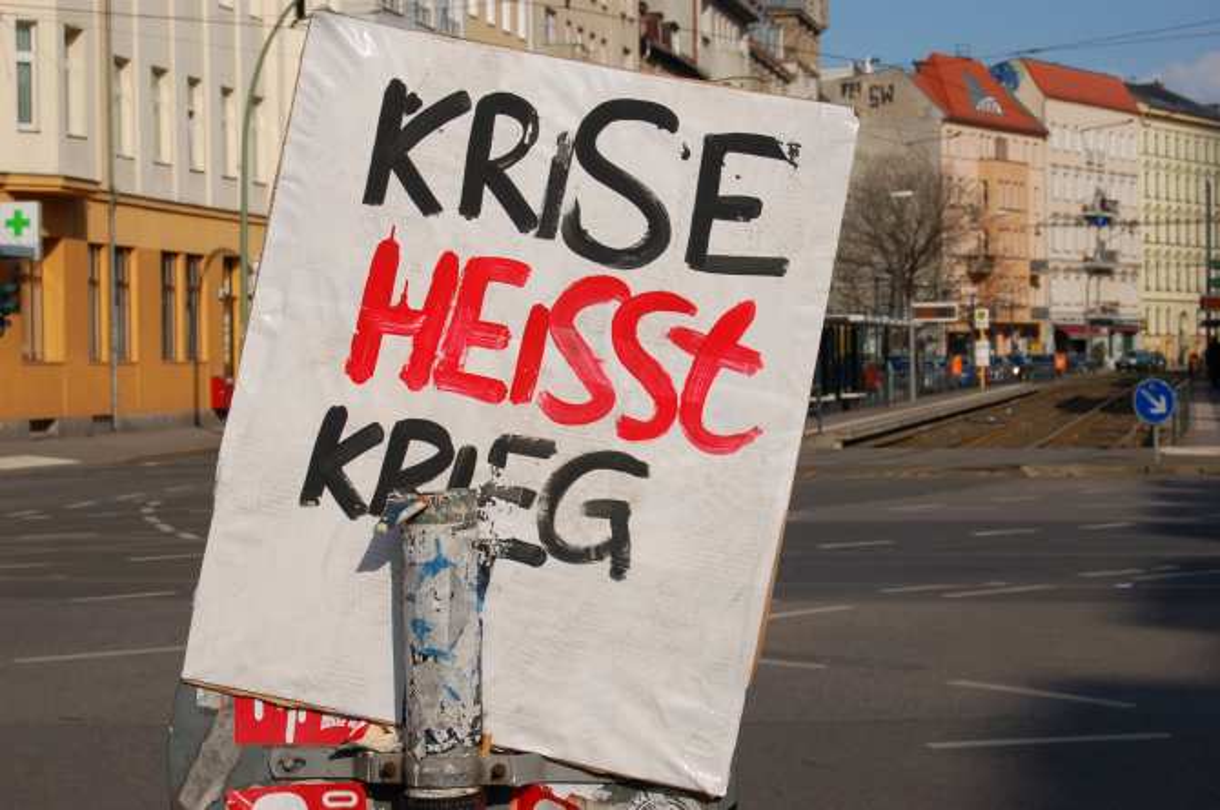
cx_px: 610
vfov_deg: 16.5
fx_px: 2792
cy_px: 405
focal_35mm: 82
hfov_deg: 24.6
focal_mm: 55
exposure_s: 1/500
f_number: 11
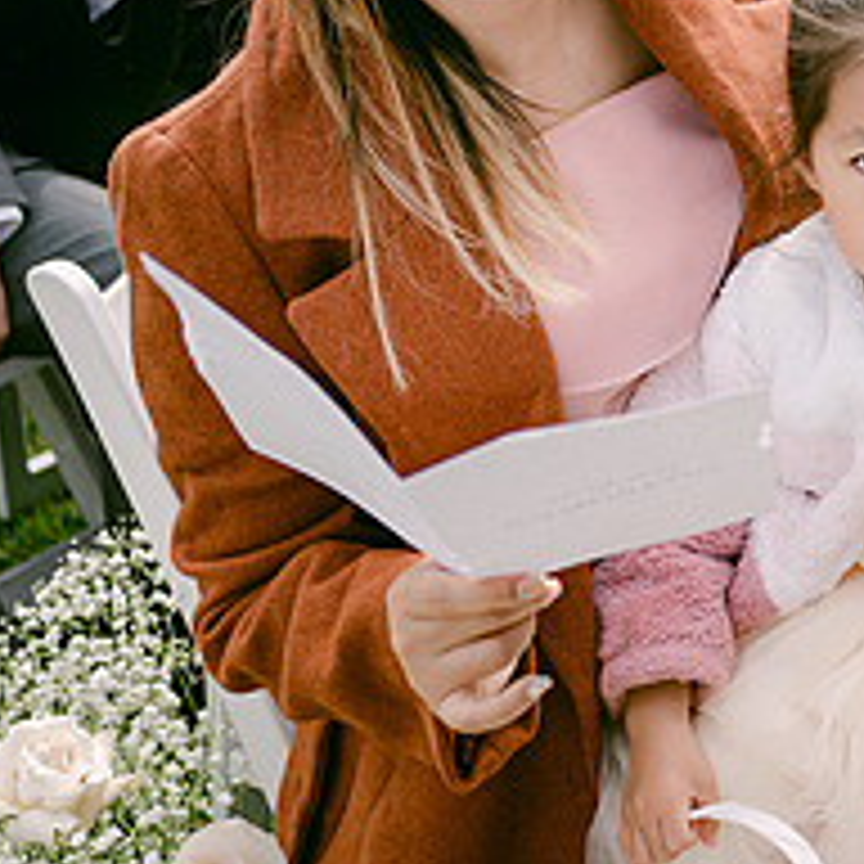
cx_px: 819
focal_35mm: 72
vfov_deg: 23.8
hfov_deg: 23.2
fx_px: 2033
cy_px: 225
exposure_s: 1/1600
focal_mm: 28
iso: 100
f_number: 2.8
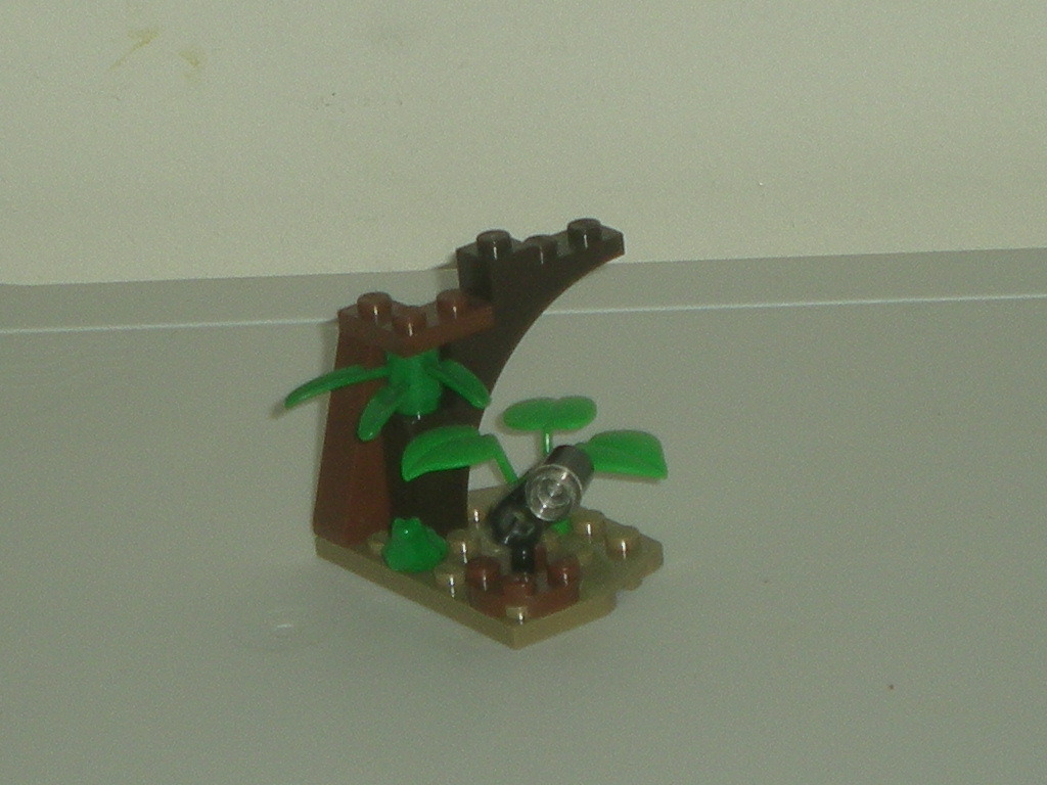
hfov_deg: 26.3
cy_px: 392
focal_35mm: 74
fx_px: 2238
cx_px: 524
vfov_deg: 19.9
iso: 50
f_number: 4.6
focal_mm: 12.3
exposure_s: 1/120
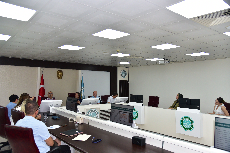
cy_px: 76
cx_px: 115
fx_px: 192
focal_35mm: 30
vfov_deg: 43.6
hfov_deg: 61.9
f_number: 4
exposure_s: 1/200
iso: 500
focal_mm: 30
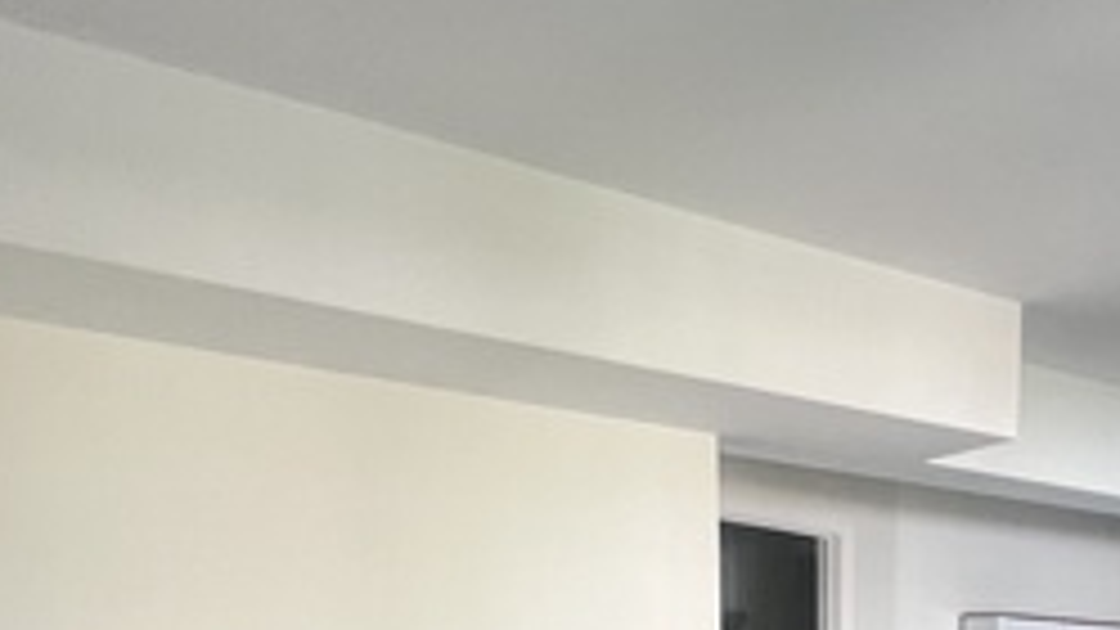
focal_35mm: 38
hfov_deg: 46.1
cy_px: 965
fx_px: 1128
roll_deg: -2.0
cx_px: 1066
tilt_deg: -13.3
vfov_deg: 24.0
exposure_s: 1/60
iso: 250
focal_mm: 1.57
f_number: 1.8
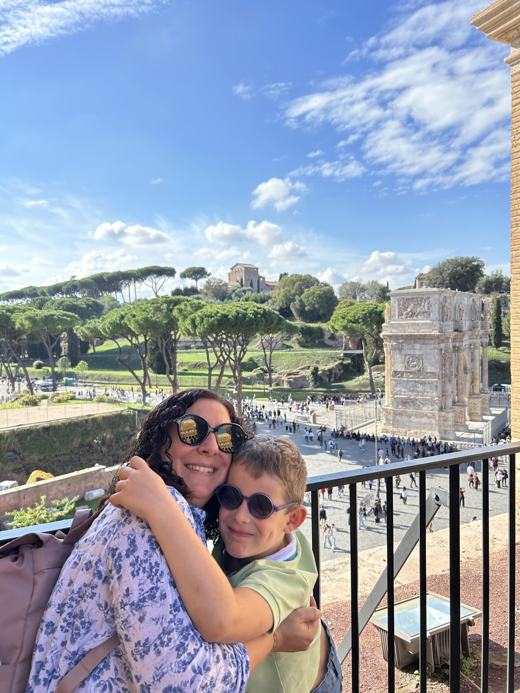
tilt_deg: -2.6
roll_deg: +0.5
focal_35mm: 26
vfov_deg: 67.3
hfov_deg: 53.1
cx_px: 260
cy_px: 346
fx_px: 521
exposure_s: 1/2008
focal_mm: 5.7
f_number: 1.5
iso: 50
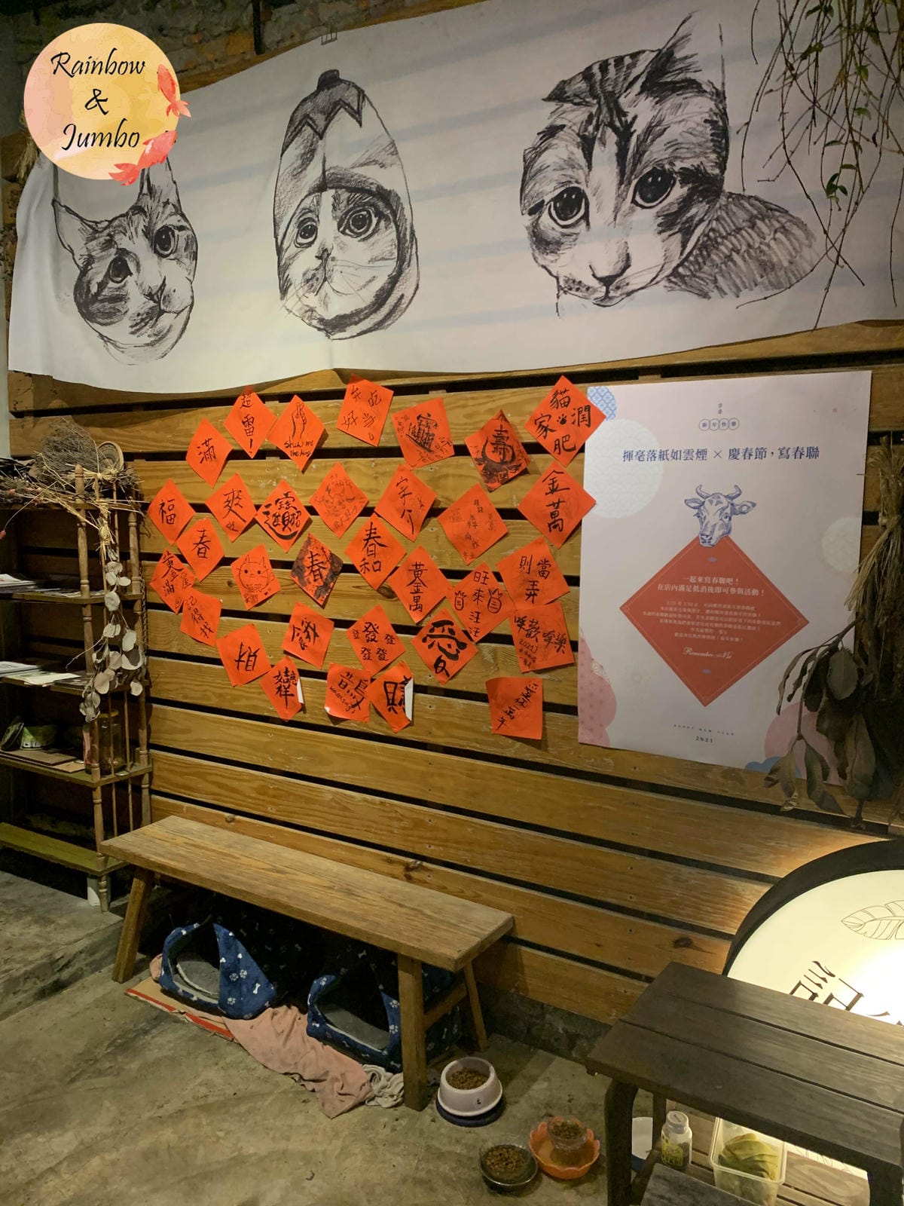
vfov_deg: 67.3
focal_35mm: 26
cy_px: 603
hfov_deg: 53.1
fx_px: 905
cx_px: 452
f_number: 1.8
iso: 320
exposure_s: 1/60
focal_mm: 4.25
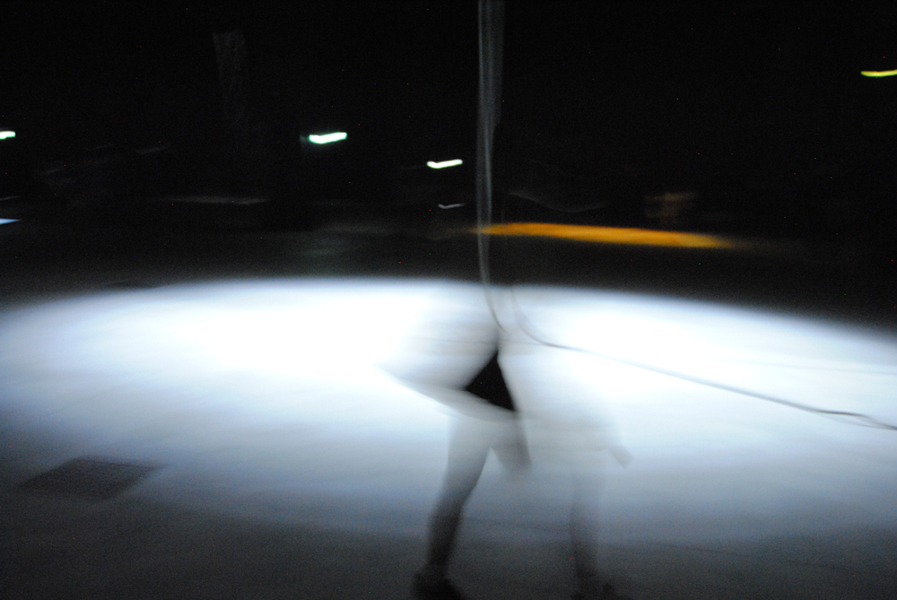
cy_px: 300
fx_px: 823
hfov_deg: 57.2
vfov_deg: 40.1
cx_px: 448
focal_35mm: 33
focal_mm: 22
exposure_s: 1/1.6
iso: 1600
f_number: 3.8
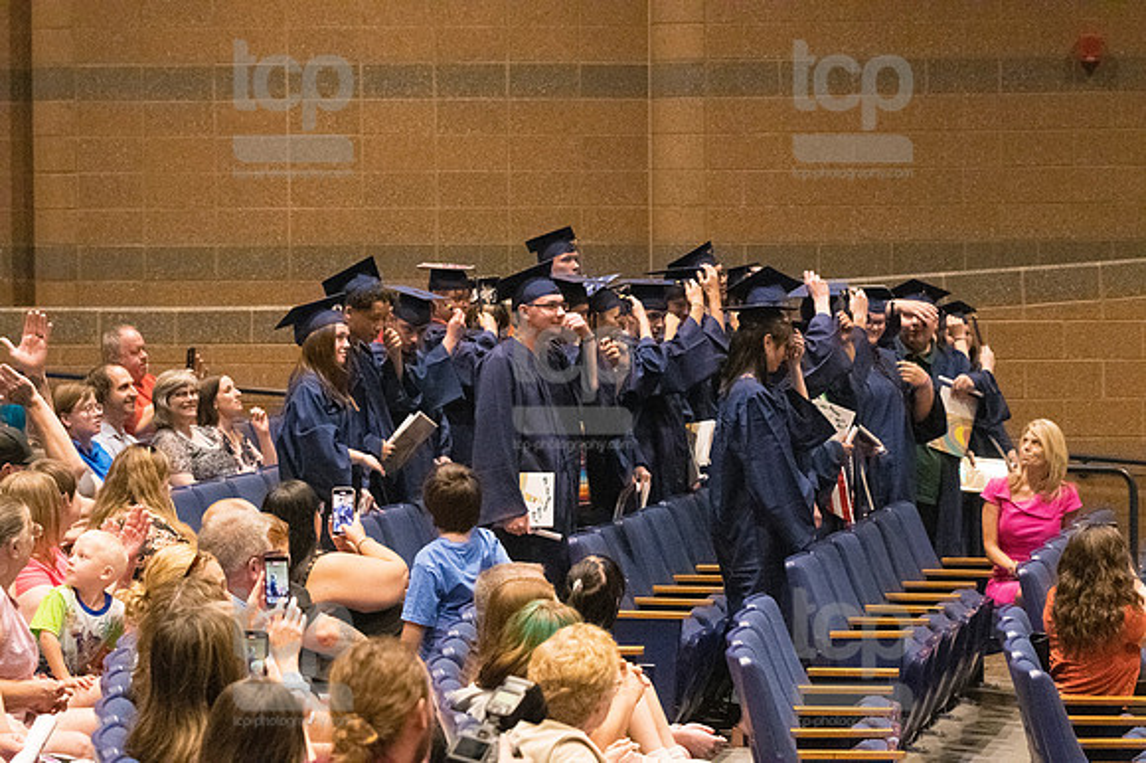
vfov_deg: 10.1
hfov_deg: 15.2
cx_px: 573
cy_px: 382
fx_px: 4295
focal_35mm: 135
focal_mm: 90
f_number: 4.5
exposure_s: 1/250
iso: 8000
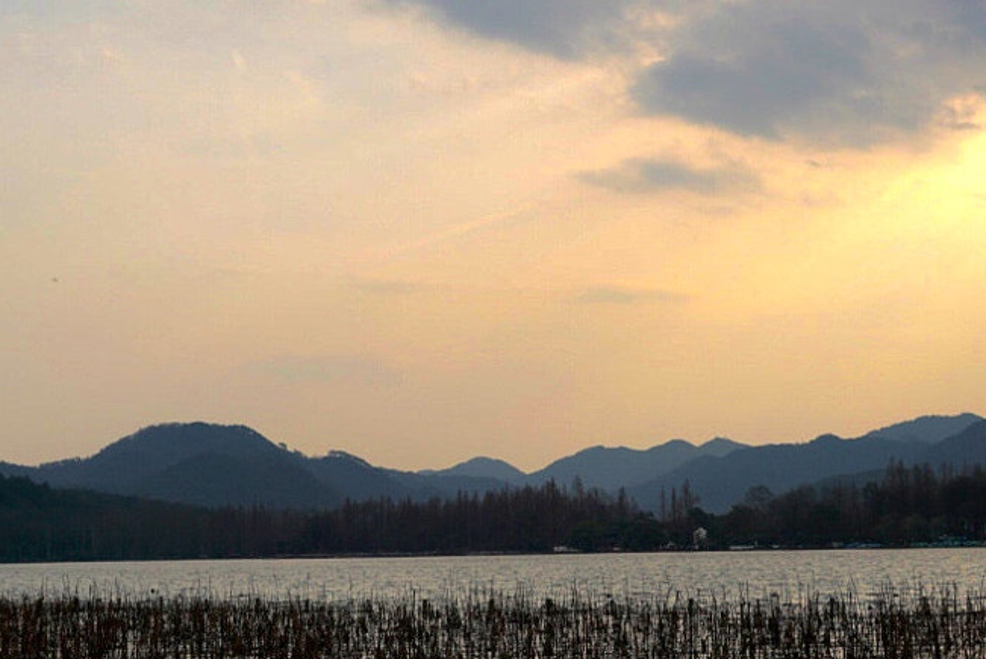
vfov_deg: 23.0
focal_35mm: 59
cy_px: 425
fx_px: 1617
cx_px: 553
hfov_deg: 33.9
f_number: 6.3
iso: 100
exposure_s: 1/1250
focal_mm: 24
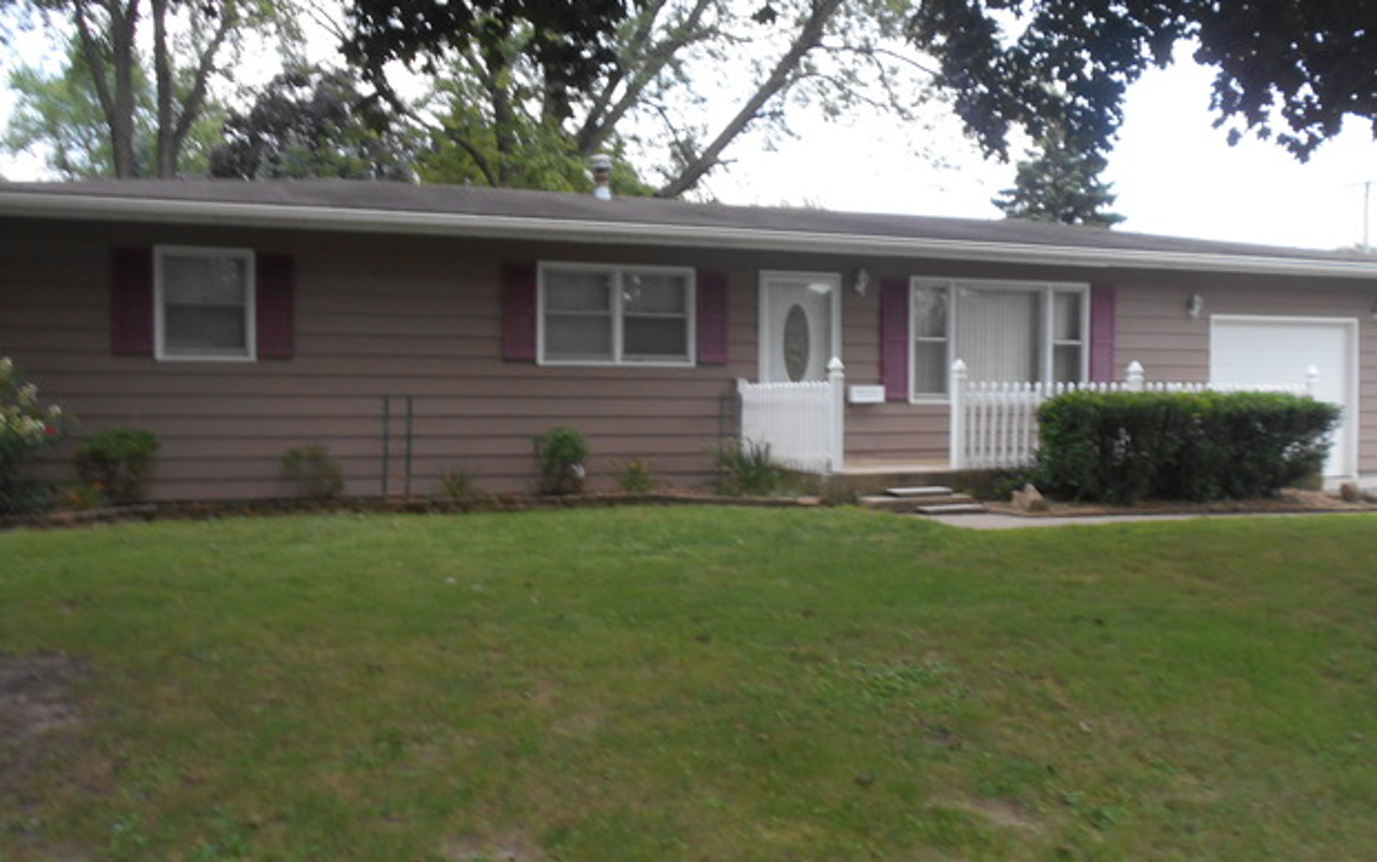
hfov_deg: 55.3
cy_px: 484
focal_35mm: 35
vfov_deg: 36.3
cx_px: 708
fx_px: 1314
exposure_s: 1/30
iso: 200
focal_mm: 5.8
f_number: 3.6
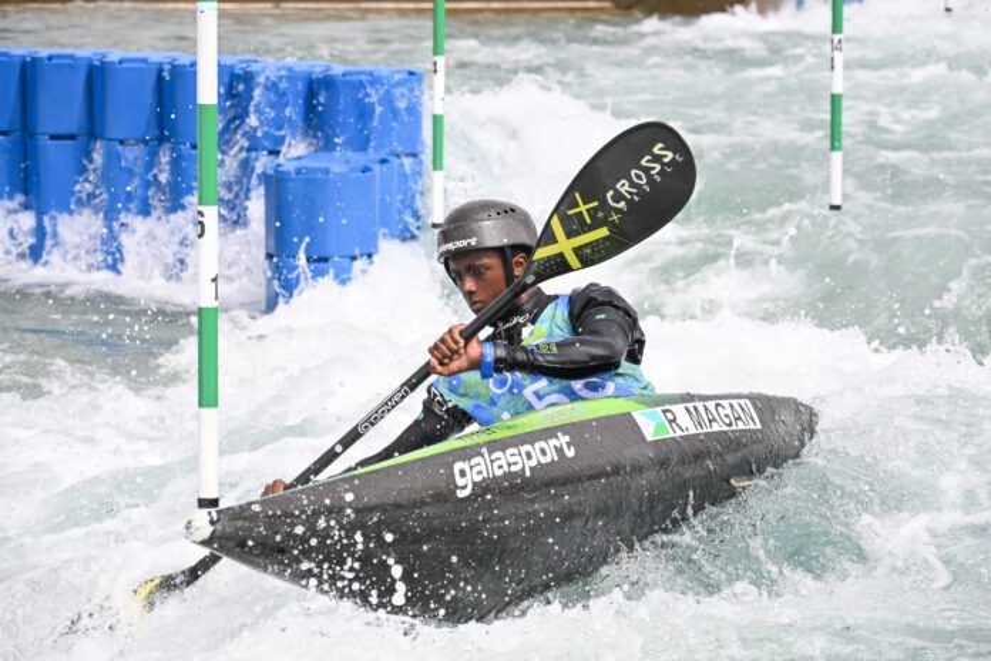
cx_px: 496
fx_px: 4335
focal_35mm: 158
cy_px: 330
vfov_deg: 8.7
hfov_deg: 13.0
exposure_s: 1/1600
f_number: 6.3
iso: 400
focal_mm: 105
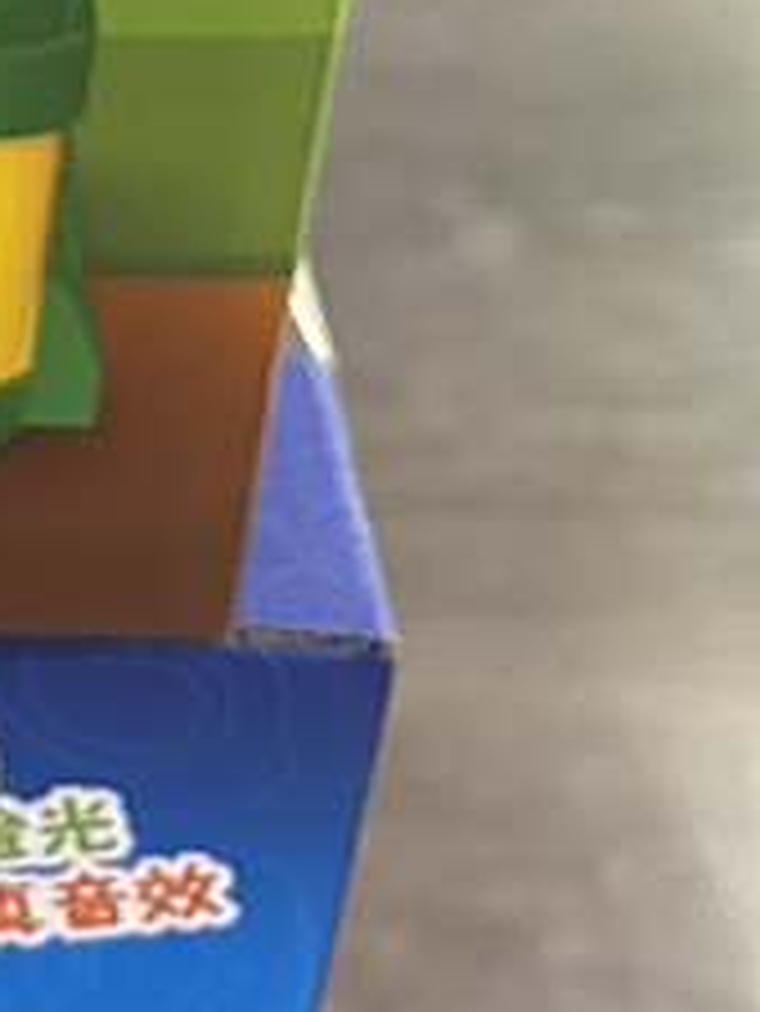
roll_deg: -1.0
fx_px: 3510
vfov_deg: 13.6
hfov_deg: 11.1
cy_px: -1097
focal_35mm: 120
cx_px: -791
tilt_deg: -25.3
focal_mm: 5.96
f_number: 1.6
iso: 320
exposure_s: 1/60
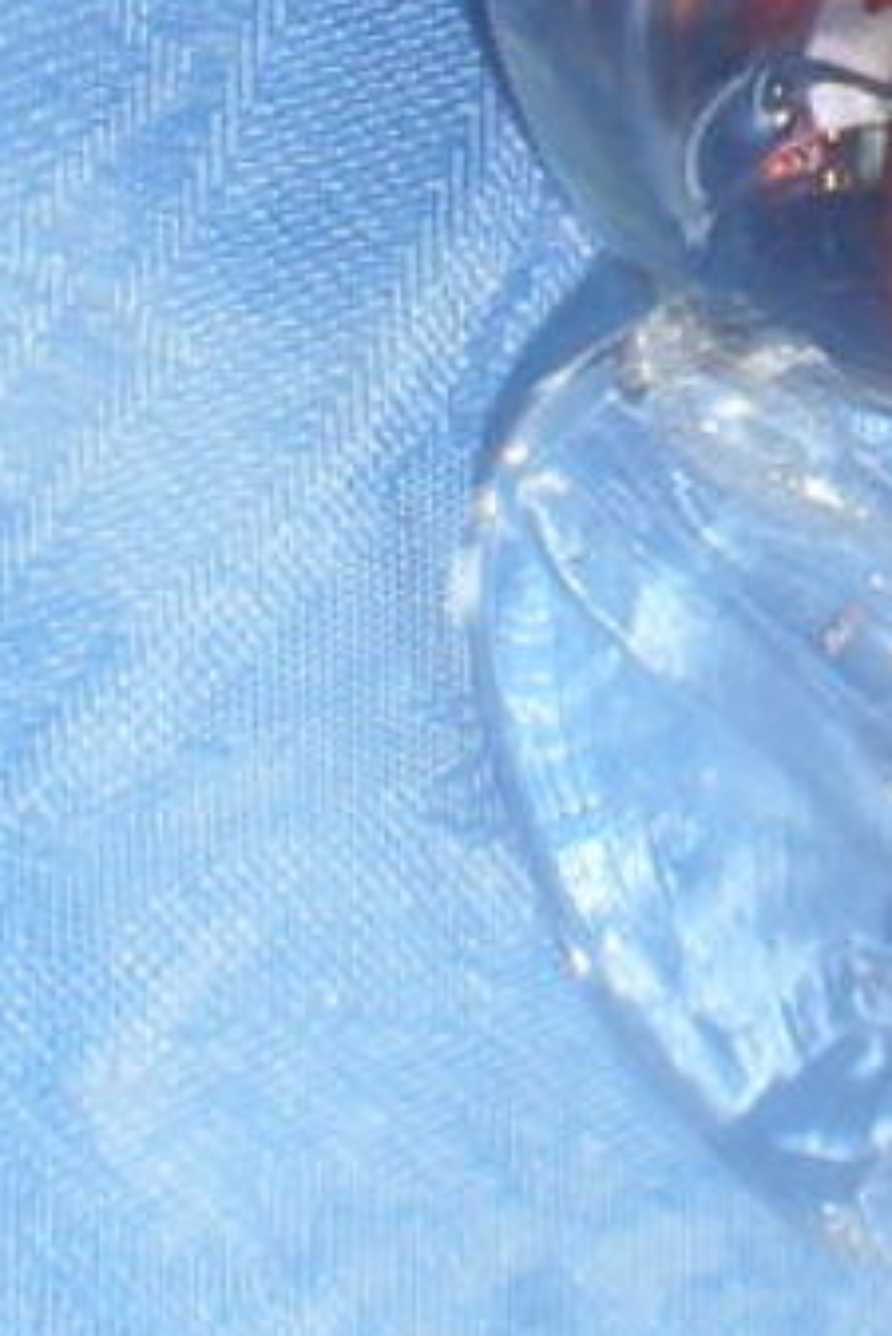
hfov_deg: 9.5
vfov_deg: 14.1
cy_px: 157
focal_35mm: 144
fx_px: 5346
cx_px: 924
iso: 200
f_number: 3.2
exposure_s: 1/45
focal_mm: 6.3
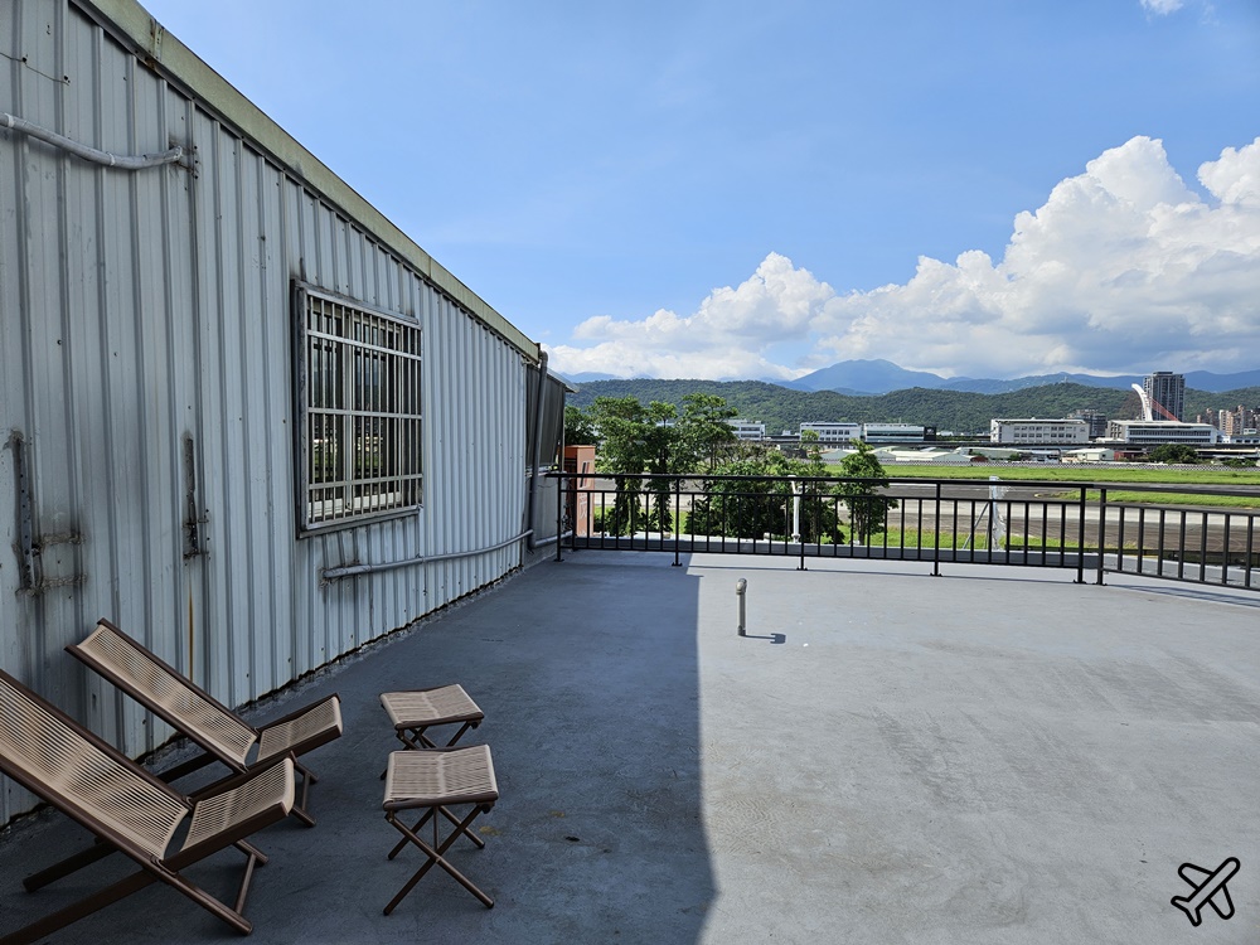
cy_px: 472
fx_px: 837
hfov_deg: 73.9
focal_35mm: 23
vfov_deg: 58.9
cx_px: 630
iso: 25
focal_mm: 5.4
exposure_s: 1/2359
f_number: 1.8
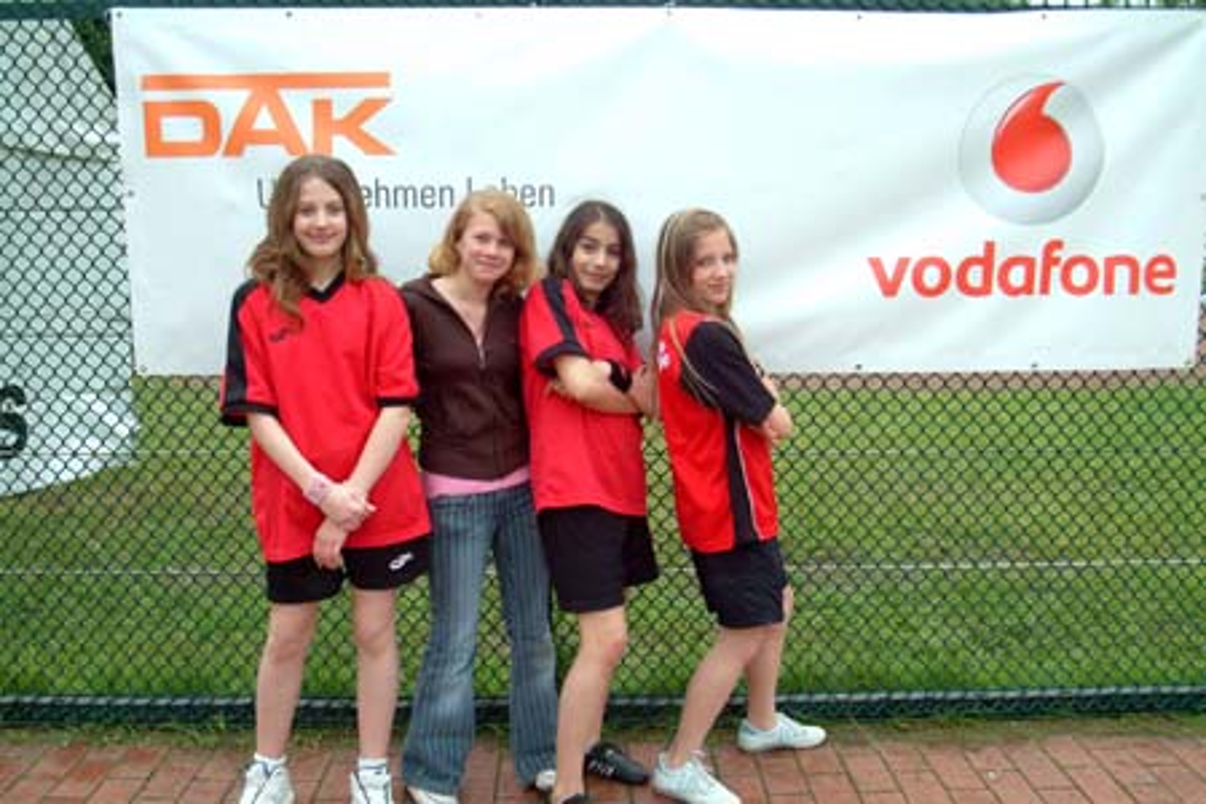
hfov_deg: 57.2
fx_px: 1105
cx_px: 603
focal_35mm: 33
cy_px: 402
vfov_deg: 40.0
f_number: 8
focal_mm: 22
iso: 400
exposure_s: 1/250
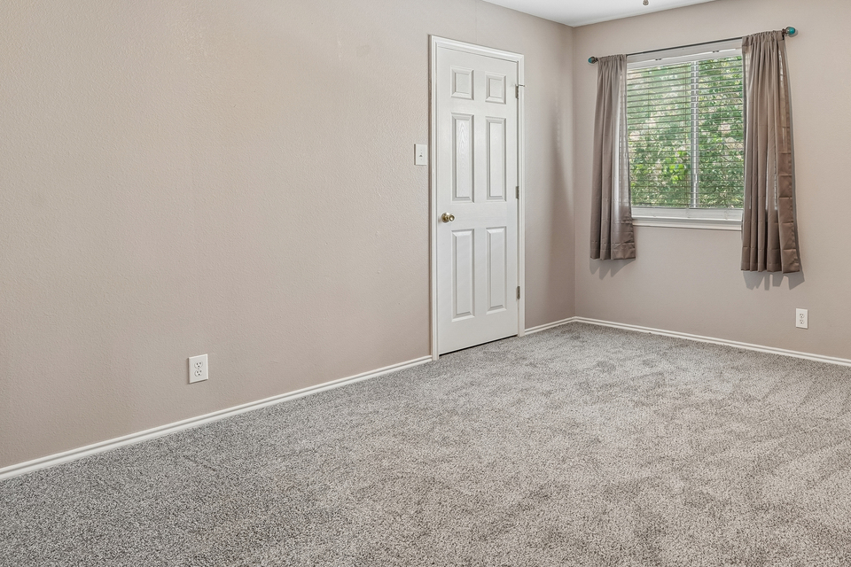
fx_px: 638
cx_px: 626
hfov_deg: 63.9
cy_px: 183
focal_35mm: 27
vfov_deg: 47.1
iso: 400
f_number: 8
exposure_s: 1/6
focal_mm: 16
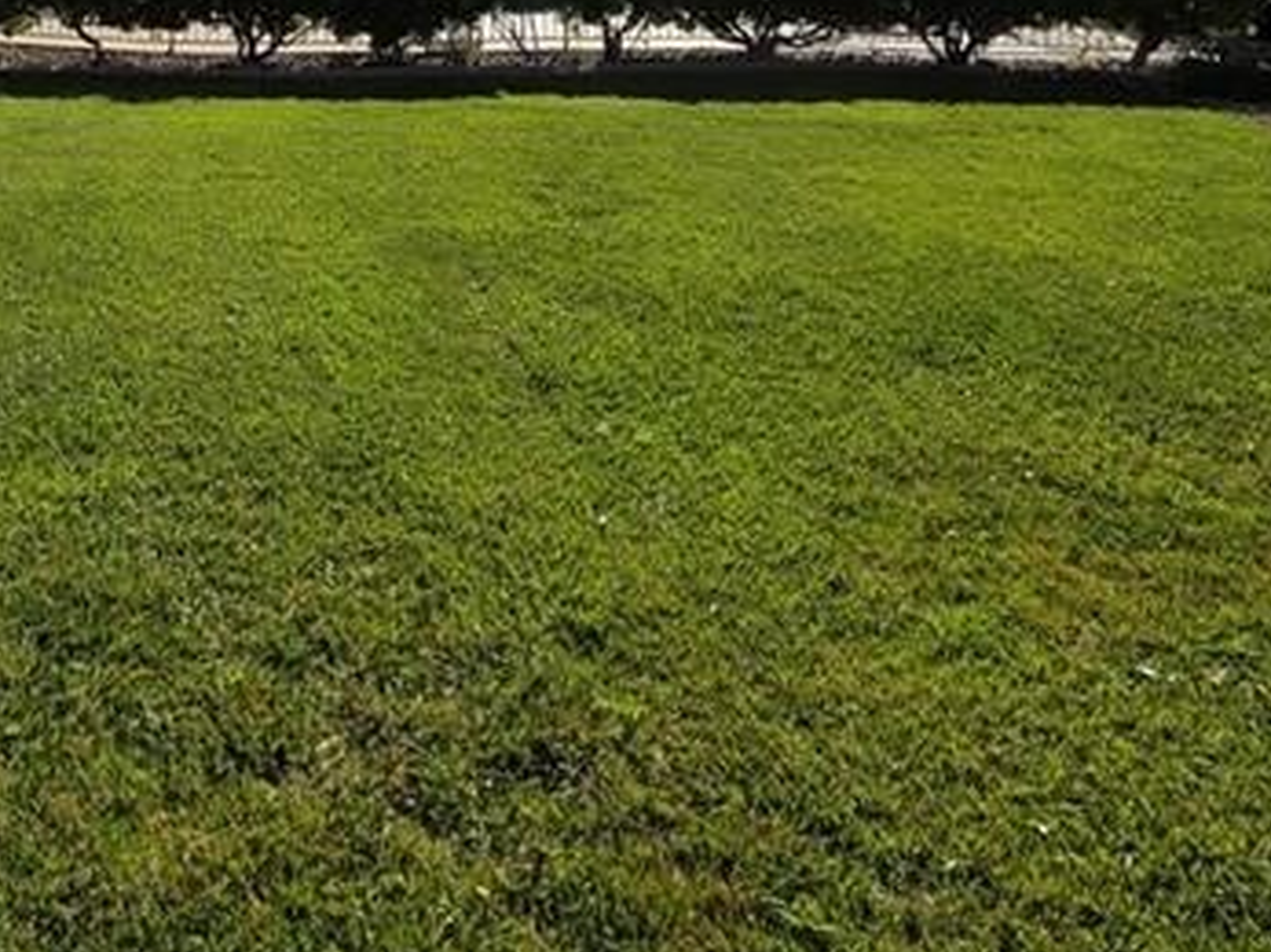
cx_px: 227
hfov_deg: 55.1
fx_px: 1101
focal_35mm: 30
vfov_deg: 38.6
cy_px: -95
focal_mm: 2.2
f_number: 1.9
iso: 40
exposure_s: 1/3291
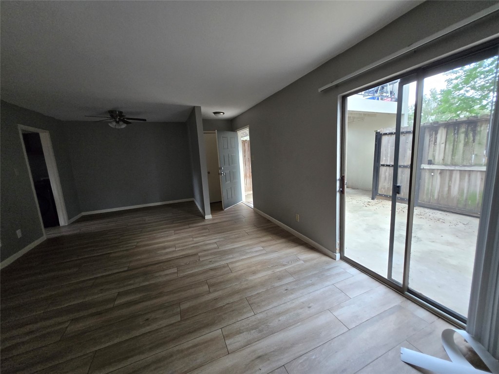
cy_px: 187
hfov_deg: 106.2
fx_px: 187
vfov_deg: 89.9
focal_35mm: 13
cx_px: 250
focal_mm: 1.7
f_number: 2.2
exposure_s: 1/60
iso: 200
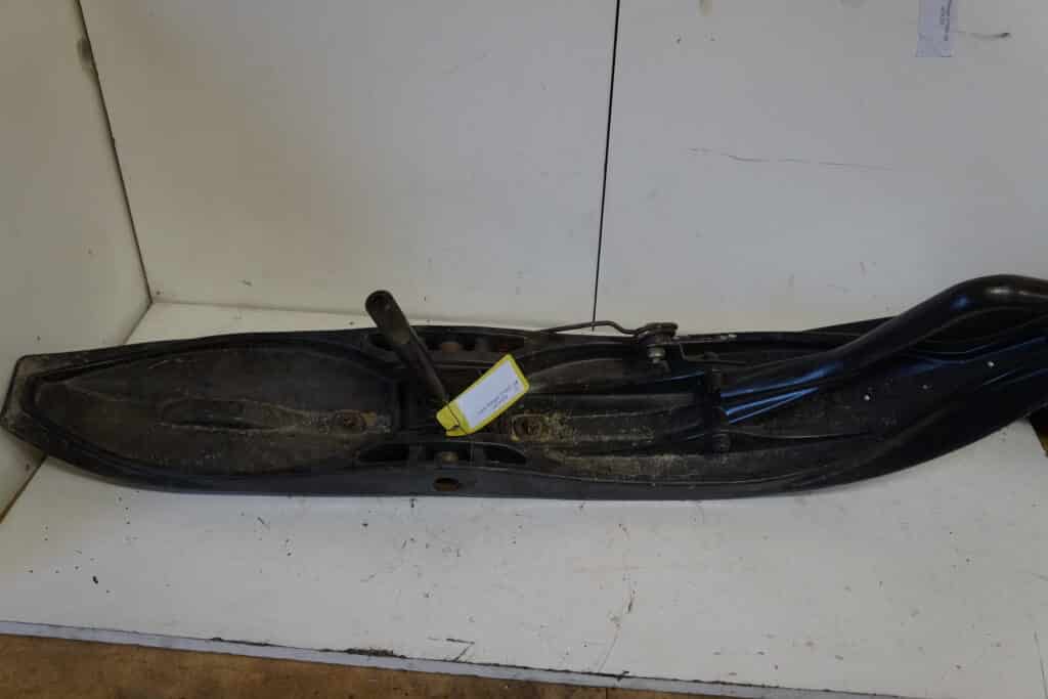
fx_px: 917
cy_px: 350
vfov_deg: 41.7
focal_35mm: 32
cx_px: 524
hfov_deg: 59.5
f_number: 4
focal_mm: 21
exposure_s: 1/60
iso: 500
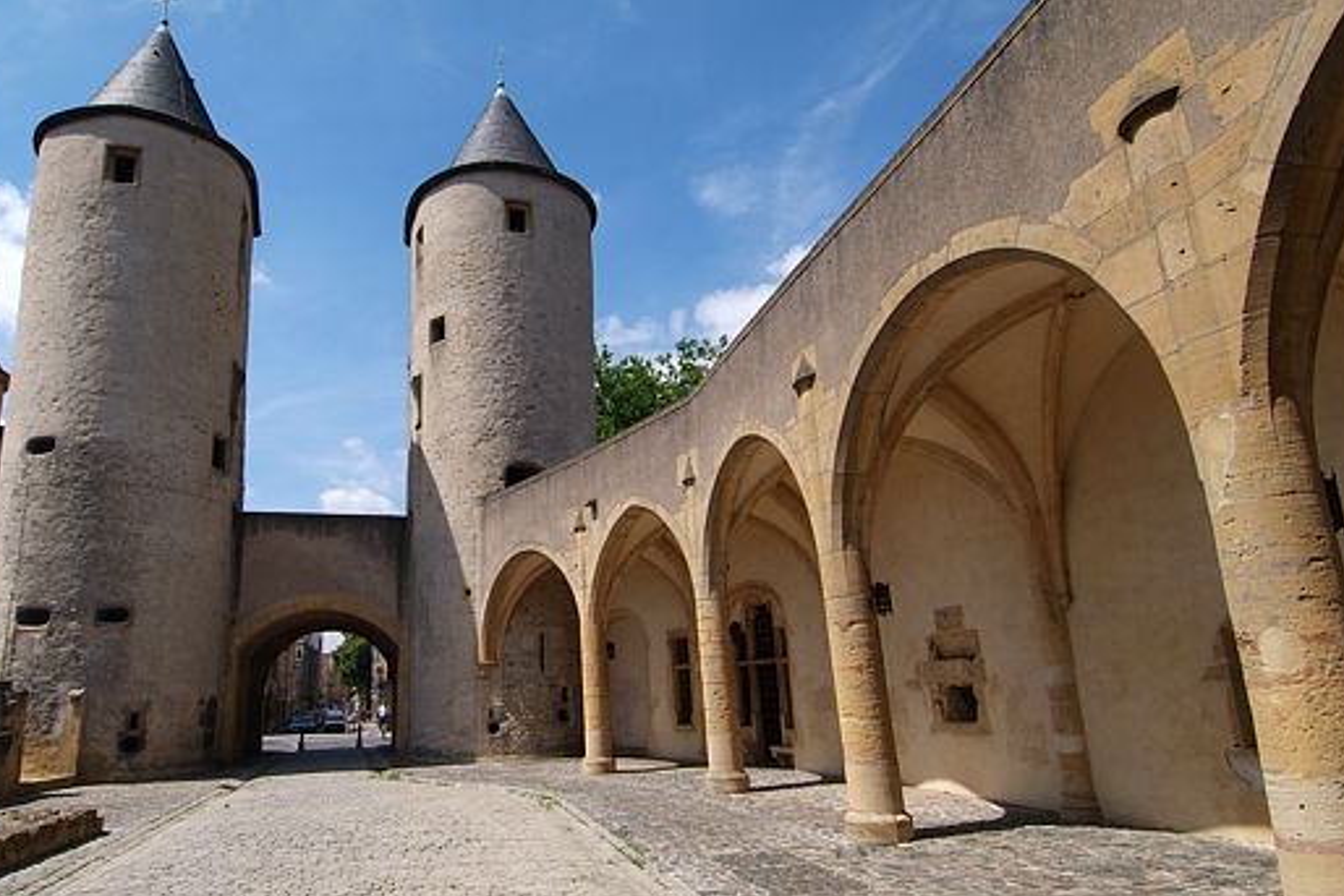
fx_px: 784
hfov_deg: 80.7
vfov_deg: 59.4
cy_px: 499
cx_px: 578
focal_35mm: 21
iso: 100
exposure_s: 1/350
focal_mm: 12
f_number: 6.7
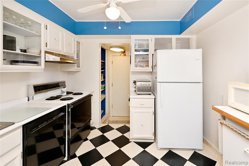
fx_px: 97
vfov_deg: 81.2
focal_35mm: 14
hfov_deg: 104.3
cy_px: 83
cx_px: 124
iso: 800
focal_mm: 14
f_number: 10
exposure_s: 1/60
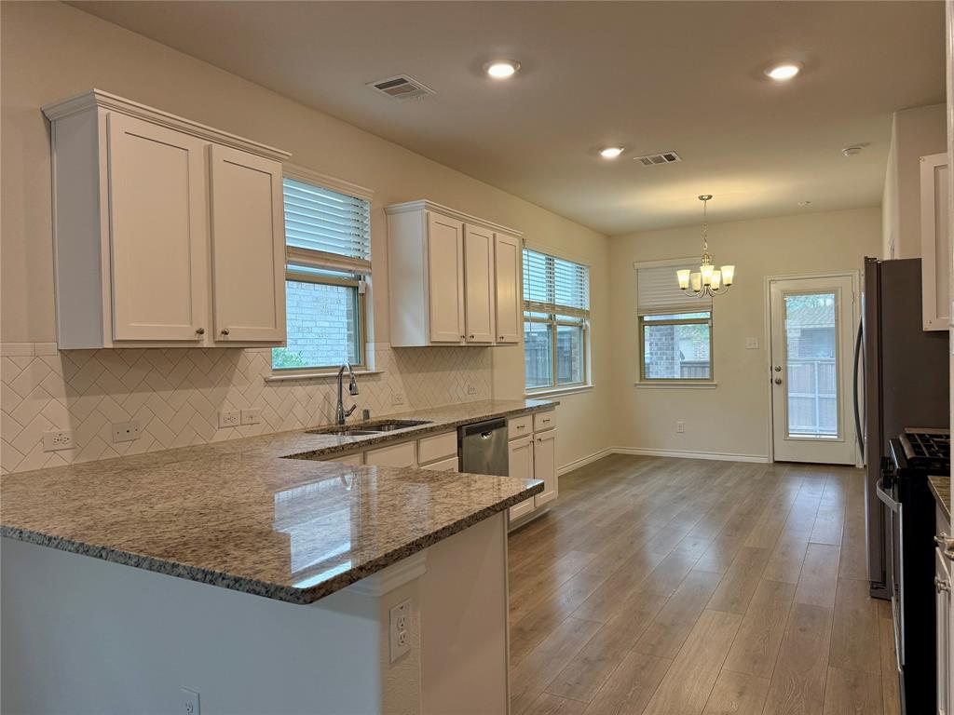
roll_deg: +1.1
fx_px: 661
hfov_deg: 71.6
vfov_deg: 56.8
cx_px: 477
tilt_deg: -0.3
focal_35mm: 24
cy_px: 358
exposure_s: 1/131
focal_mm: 6.76
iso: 160
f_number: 1.78
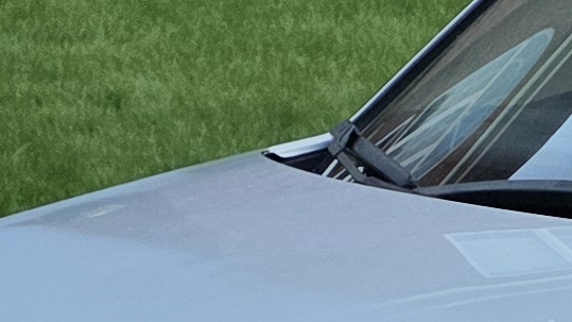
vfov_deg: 6.1
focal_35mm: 186
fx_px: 2821
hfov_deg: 11.0
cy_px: 889
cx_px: 953
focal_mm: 6.3
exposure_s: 1/100
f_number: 1.7
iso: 200
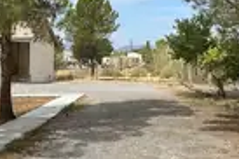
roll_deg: -0.1
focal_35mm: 73
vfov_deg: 18.5
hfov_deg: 27.7
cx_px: 126
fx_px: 484
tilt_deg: +2.4
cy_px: 45
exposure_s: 1/5000
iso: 80
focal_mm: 6.86
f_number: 1.78
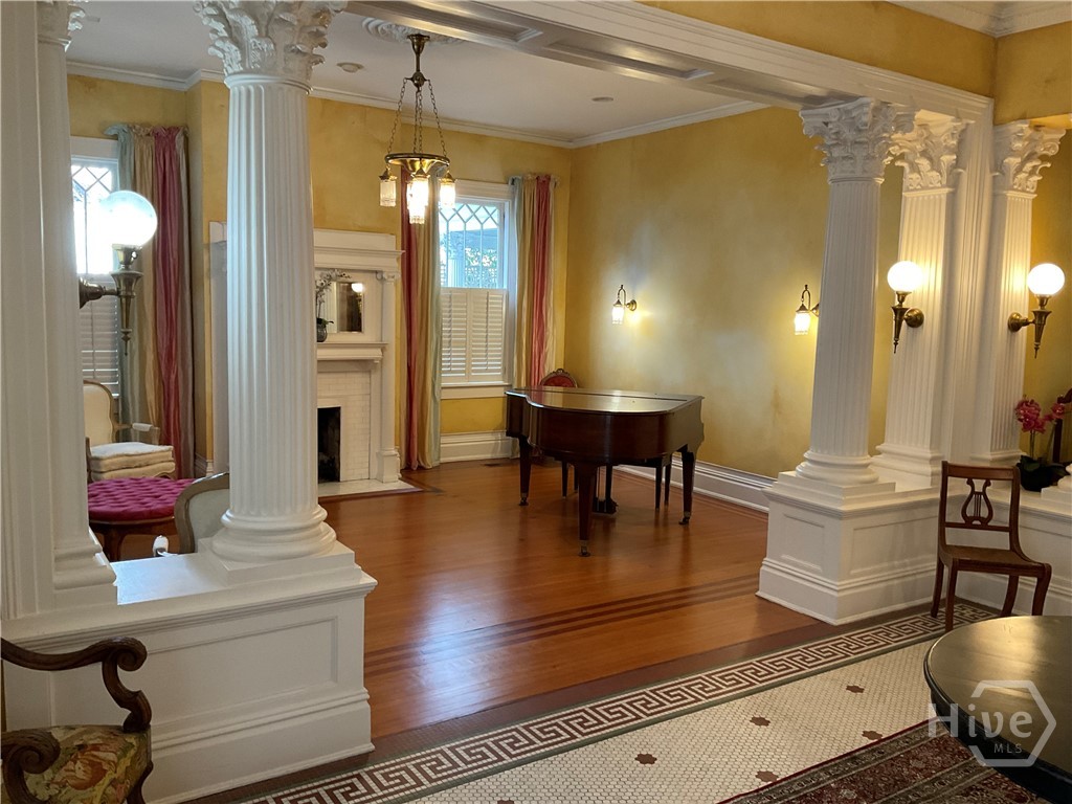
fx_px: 898
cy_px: 402
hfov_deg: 61.7
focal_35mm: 29
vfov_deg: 48.2
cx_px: 536
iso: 100
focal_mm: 3
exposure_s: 1/60
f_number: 1.8
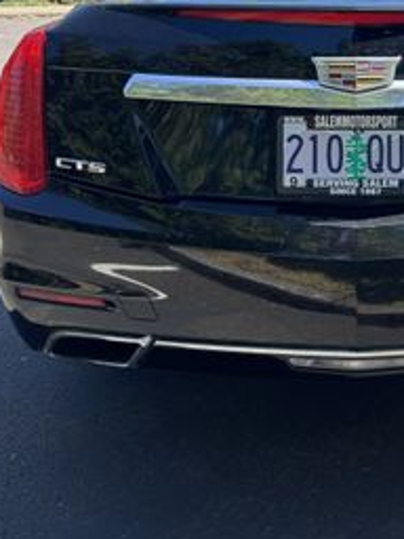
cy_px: 147
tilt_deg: -15.0
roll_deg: +1.1
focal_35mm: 45
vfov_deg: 41.1
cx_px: 349
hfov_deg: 31.0
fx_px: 700
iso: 80
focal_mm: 6.76
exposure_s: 1/842
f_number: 1.78
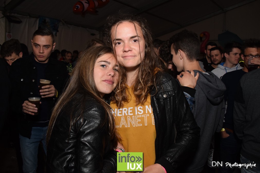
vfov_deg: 41.7
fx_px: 227
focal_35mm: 32
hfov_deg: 59.5
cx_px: 130
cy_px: 86
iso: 1600
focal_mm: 21
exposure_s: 1/60
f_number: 3.5
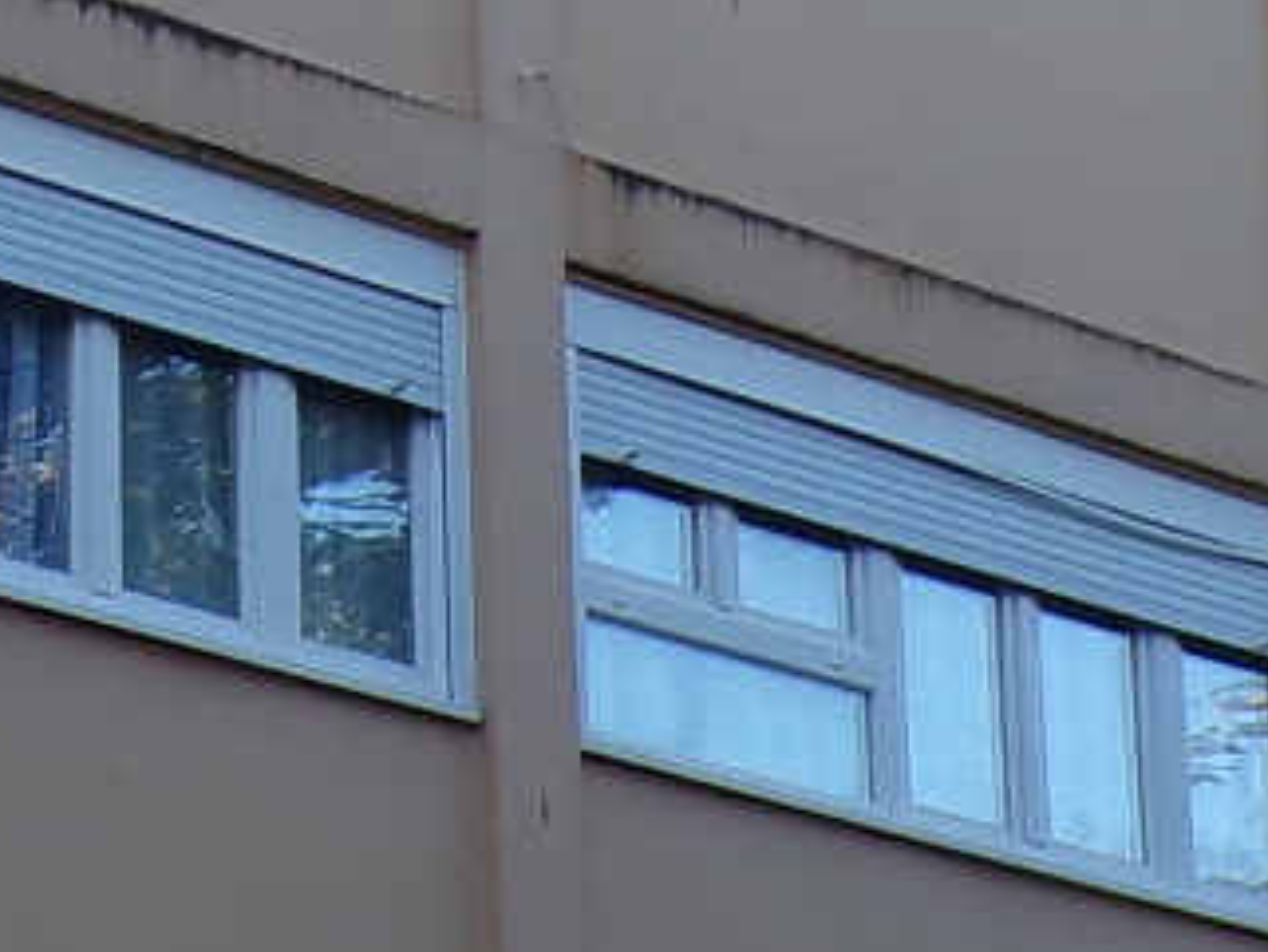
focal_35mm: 204
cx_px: 549
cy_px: -194
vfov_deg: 7.2
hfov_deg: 9.7
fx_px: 7475
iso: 100
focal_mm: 5.8
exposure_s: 1/200
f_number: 3.2
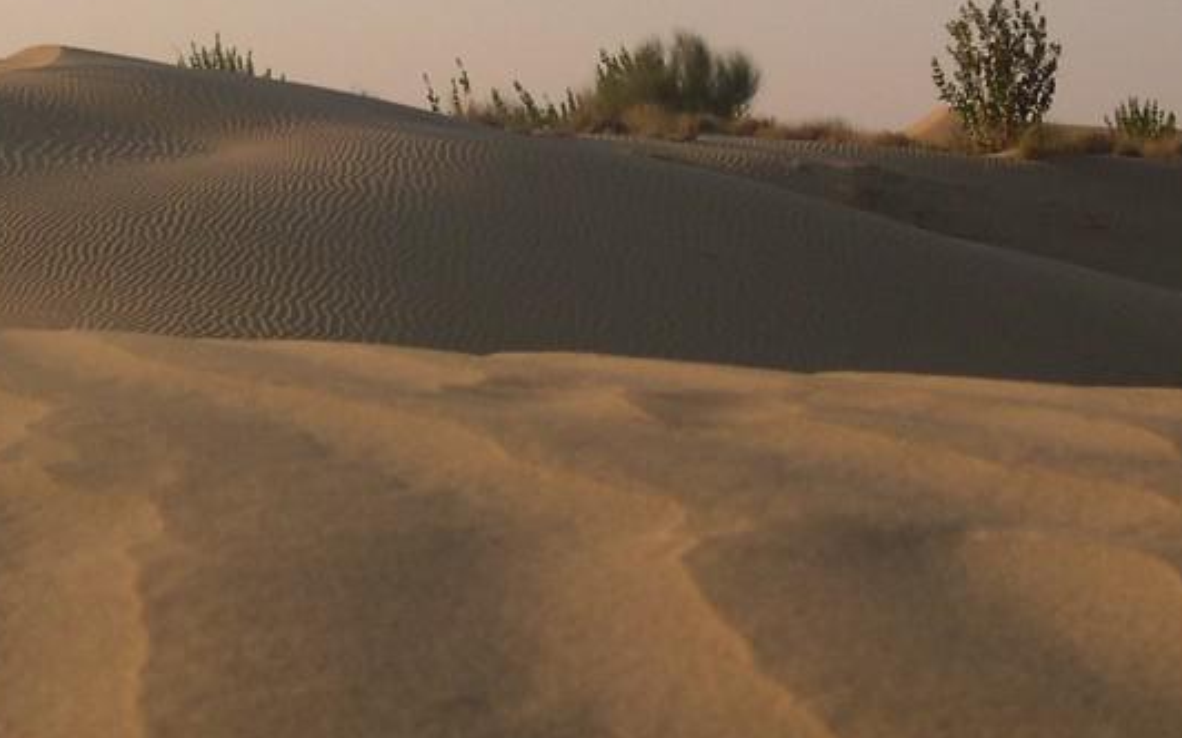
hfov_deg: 21.4
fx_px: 3123
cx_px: 575
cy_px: 176
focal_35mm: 97
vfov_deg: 13.4
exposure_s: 1/217
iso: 100
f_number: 7.6
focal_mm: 8
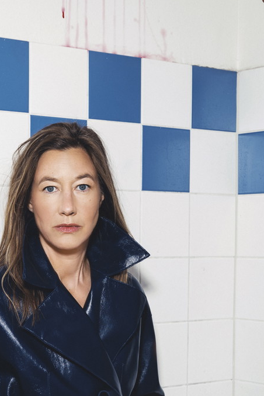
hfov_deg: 16.0
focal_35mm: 85
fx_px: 935
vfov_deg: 23.8
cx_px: 62
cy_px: 272
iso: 200
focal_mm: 50
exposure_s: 1/200
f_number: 8
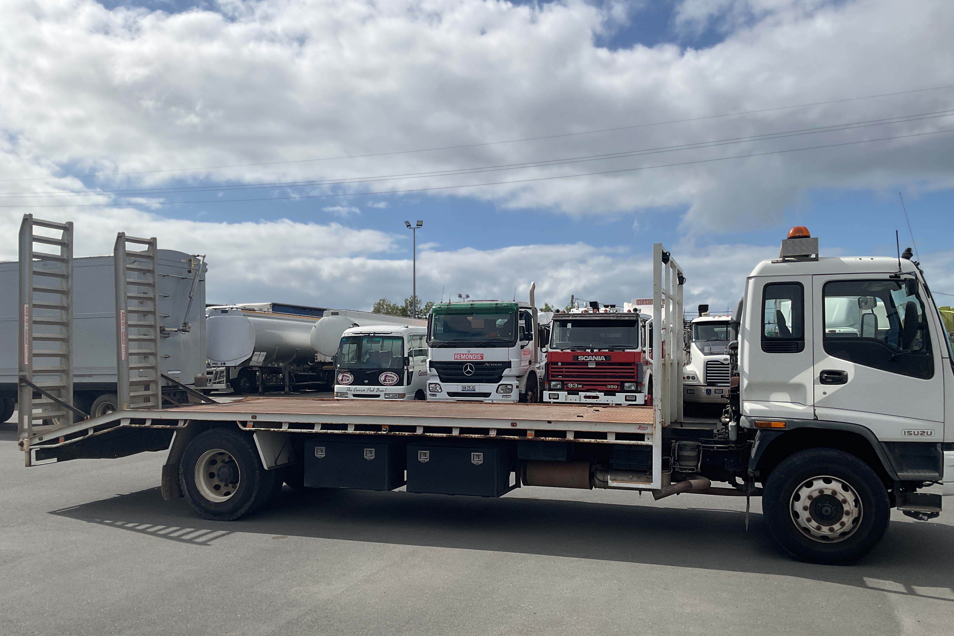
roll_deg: +0.1
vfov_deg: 42.3
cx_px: 486
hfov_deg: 60.3
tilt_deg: +0.1
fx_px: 821
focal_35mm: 31
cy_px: 350
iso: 16
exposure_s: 1/4405
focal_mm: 3
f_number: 1.8
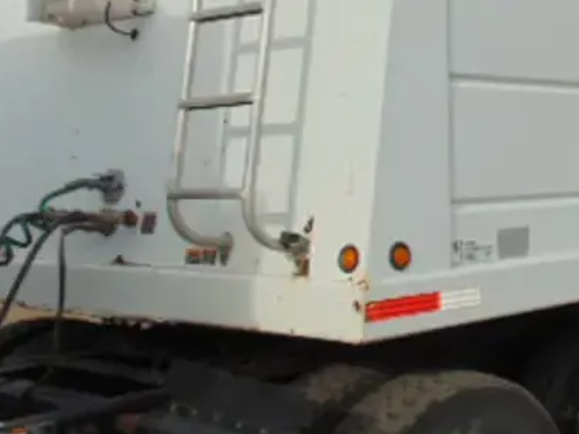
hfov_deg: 29.0
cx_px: 525
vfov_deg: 22.7
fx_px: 1070
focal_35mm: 64
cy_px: 107
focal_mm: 4.5
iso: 80
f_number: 7.7
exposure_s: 1/320
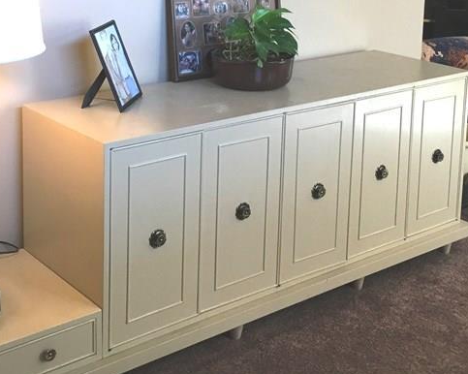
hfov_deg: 31.5
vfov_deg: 24.6
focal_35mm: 60
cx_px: 226
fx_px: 831
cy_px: 30
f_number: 2.2
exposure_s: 1/30
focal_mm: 4.15
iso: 40
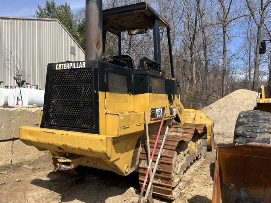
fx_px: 227
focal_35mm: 29
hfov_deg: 61.5
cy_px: 109
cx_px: 124
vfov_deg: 48.2
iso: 50
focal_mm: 5.1
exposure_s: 1/3215
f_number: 1.6
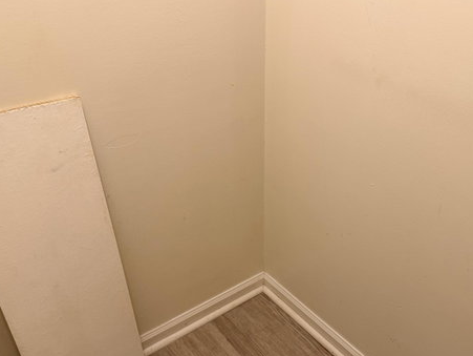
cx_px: 275
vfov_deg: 41.6
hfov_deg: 53.7
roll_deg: -0.8
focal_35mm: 34
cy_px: 216
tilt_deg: -34.0
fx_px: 465
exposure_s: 1/120
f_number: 1.78
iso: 100
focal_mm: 6.76
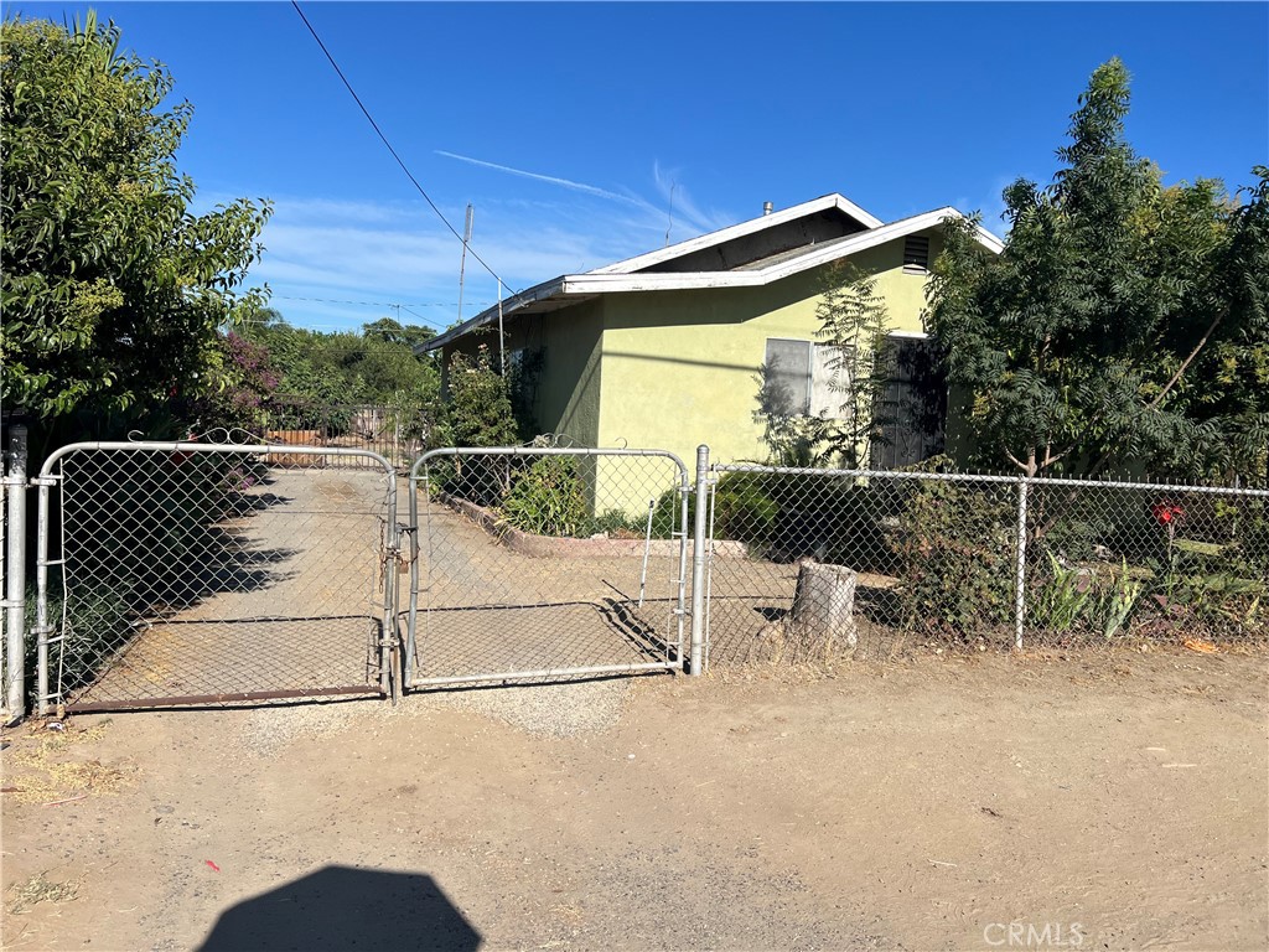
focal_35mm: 26
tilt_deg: -3.1
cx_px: 634
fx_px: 953
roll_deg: -2.5
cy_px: 476
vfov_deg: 53.1
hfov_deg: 67.3
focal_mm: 5.7
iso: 50
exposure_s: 1/5587
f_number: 1.5
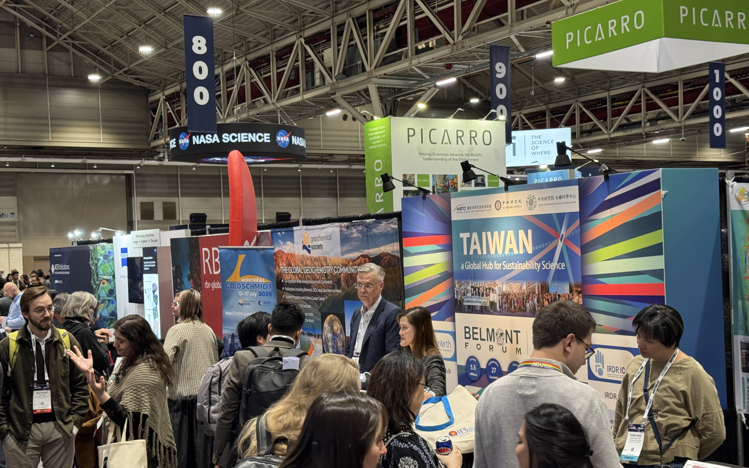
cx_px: 375
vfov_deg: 25.3
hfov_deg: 39.6
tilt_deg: -0.9
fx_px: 1041
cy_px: 278
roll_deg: +2.2
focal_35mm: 51
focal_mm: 6.76
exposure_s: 1/60
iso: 125
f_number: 1.78
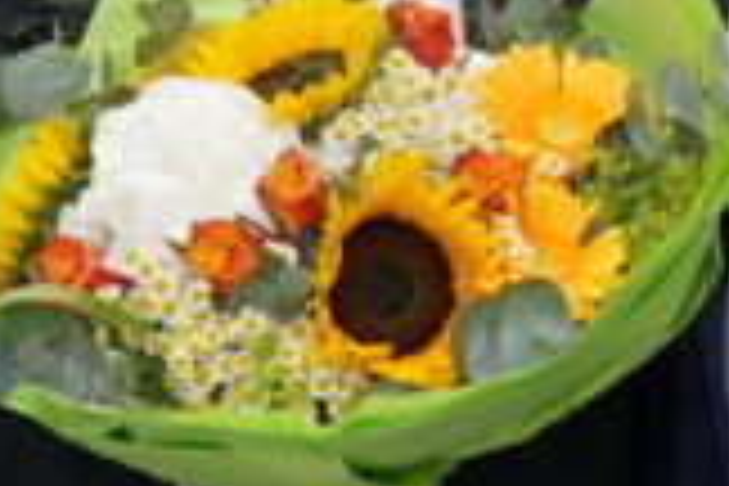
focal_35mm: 199
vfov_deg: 6.8
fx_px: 4029
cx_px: 378
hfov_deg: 10.3
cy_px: -220
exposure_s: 1/160
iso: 500
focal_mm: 42
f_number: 4.5
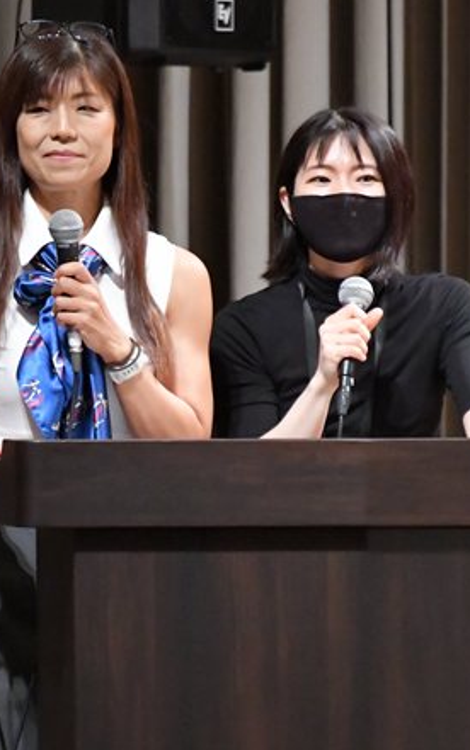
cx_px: 117
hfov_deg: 1.6
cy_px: 323
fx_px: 16482
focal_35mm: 805
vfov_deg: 2.6
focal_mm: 300
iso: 11400
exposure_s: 1/400
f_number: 5.6
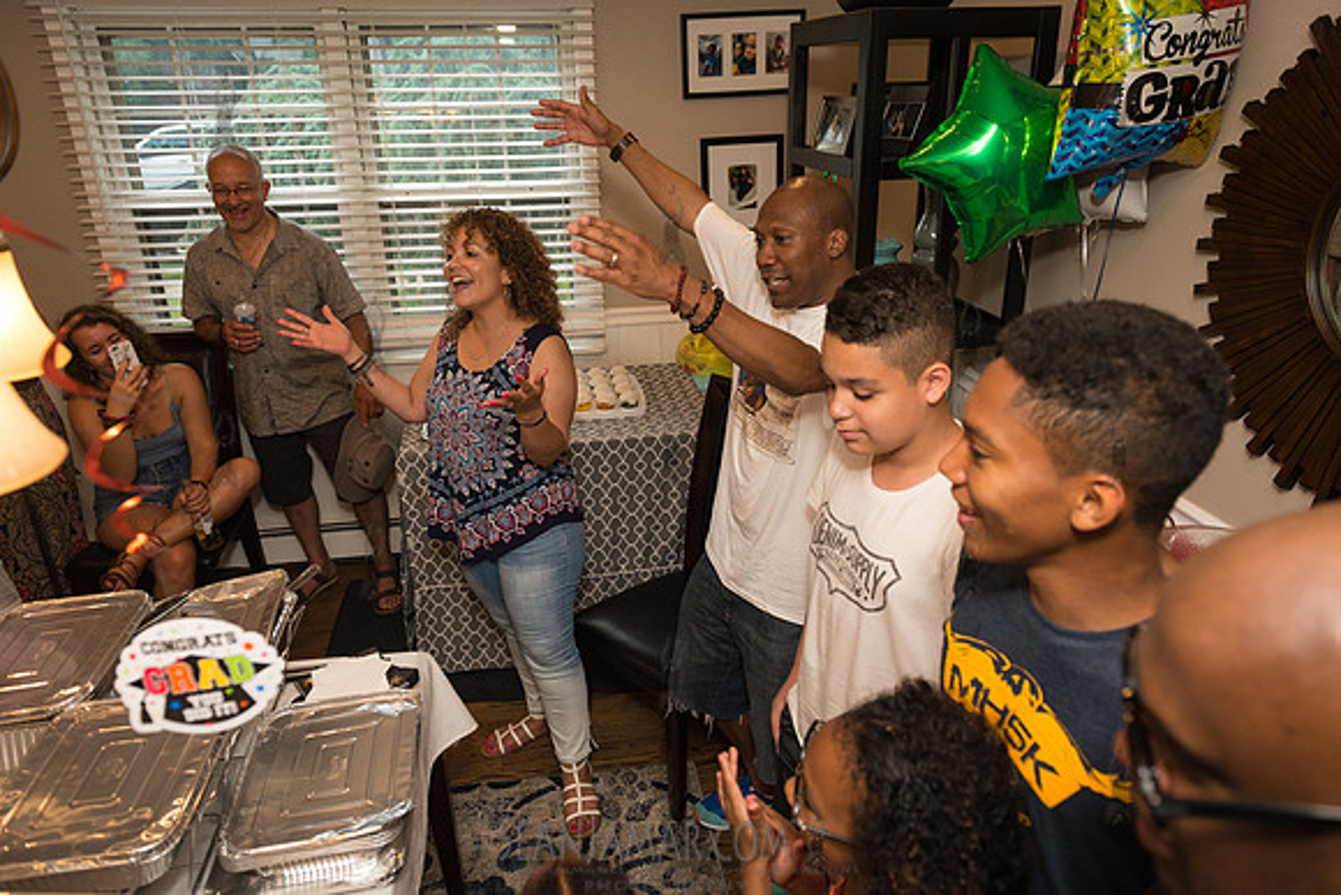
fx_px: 894
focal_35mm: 24
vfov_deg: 53.2
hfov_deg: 73.7
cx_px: 670
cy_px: 448
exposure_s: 1/500
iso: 1600
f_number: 4
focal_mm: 24
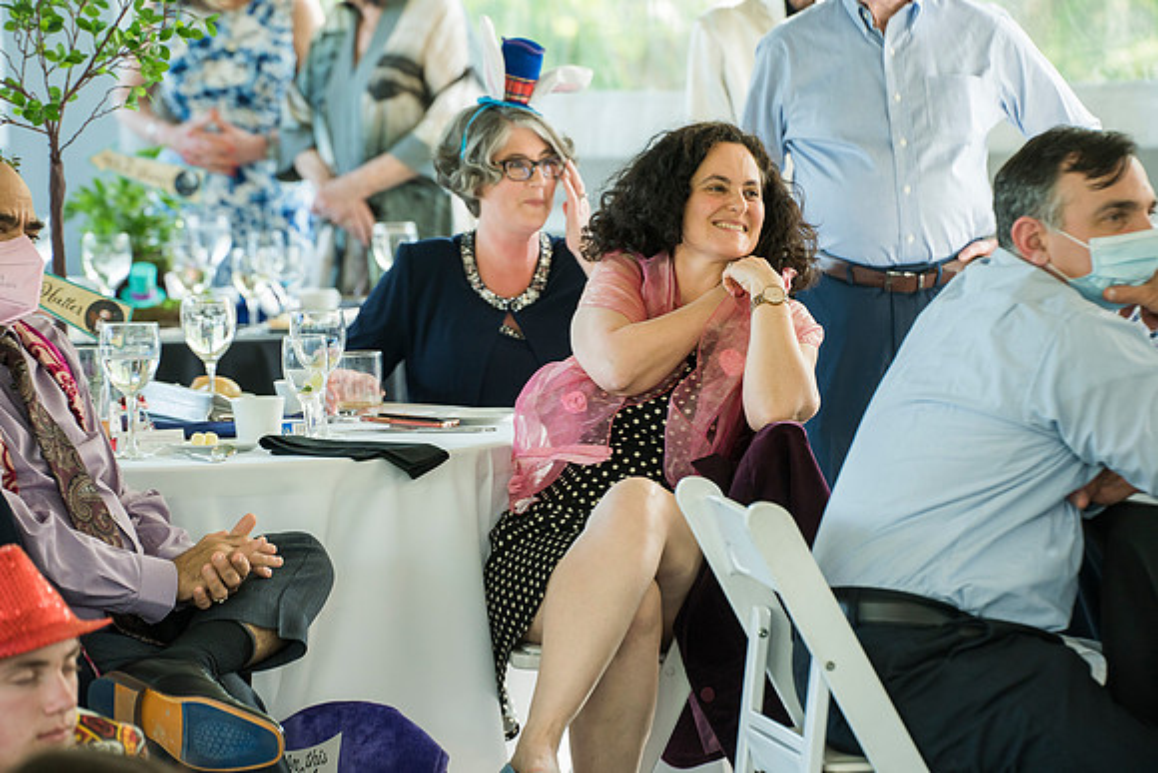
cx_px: 579
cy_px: 386
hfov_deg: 11.4
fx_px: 5791
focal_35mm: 180
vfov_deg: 7.6
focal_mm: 180
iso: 800
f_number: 5
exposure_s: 1/160
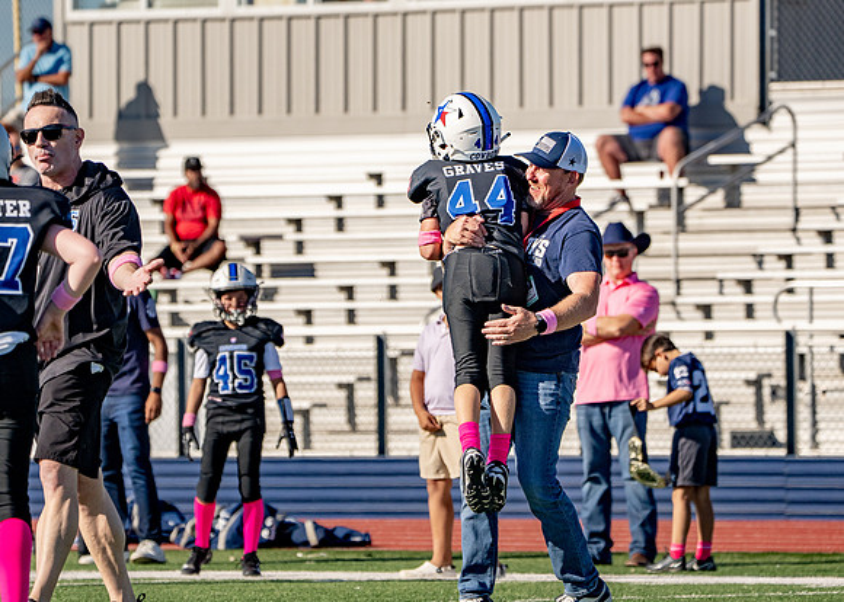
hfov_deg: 5.5
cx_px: 432
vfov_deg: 3.9
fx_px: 8847
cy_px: 310
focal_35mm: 369
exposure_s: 1/2500
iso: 320
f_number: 5.6
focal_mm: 247
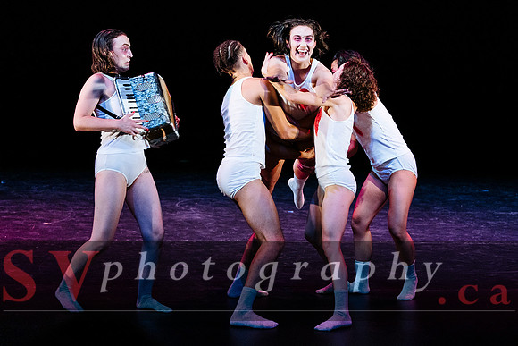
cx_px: 293
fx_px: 1147
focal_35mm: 80
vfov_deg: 17.1
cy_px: 151
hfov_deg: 25.4
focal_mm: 70
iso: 1600
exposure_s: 1/200
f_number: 2.8
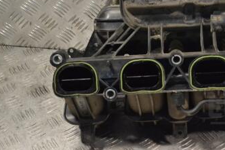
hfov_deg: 25.9
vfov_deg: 17.7
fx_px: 475
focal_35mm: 76
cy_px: 17
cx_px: 196
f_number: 7.1
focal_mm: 28
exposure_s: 1/200
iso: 3200
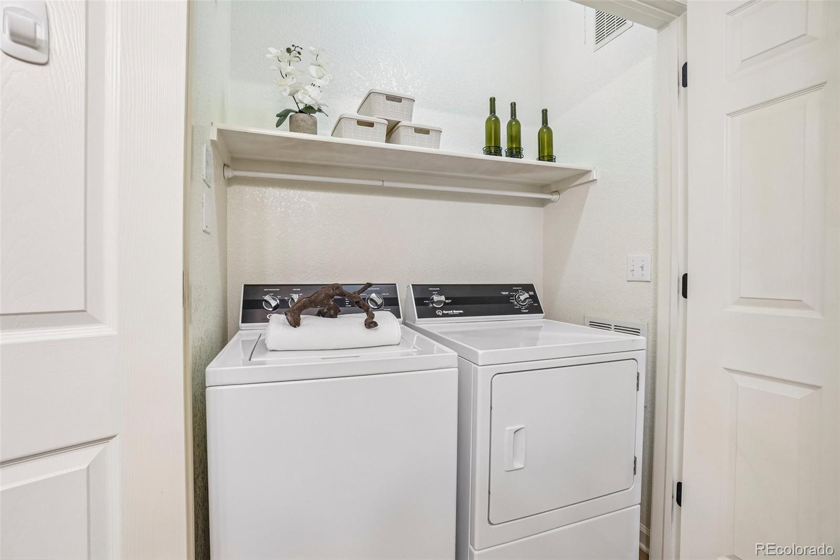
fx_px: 350
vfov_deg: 77.3
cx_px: 420
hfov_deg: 100.4
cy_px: 280
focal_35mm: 15
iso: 400
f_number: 8
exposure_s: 1/13
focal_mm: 10
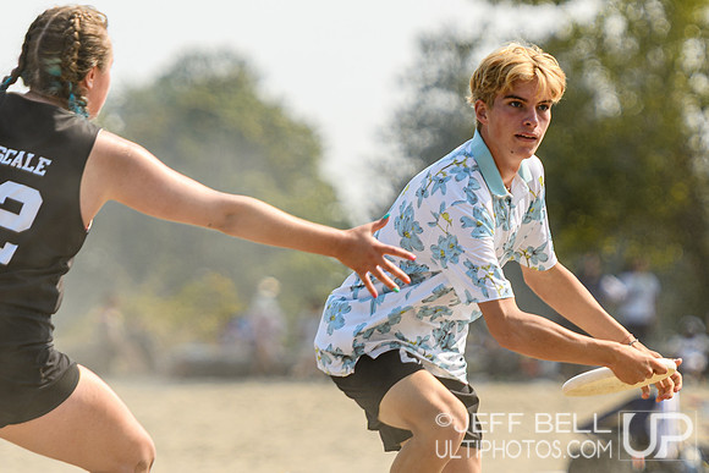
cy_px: 344
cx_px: 570
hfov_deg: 3.7
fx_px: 10968
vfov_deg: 2.5
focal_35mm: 557
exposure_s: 1/1250
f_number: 3.2
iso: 100
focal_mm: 200
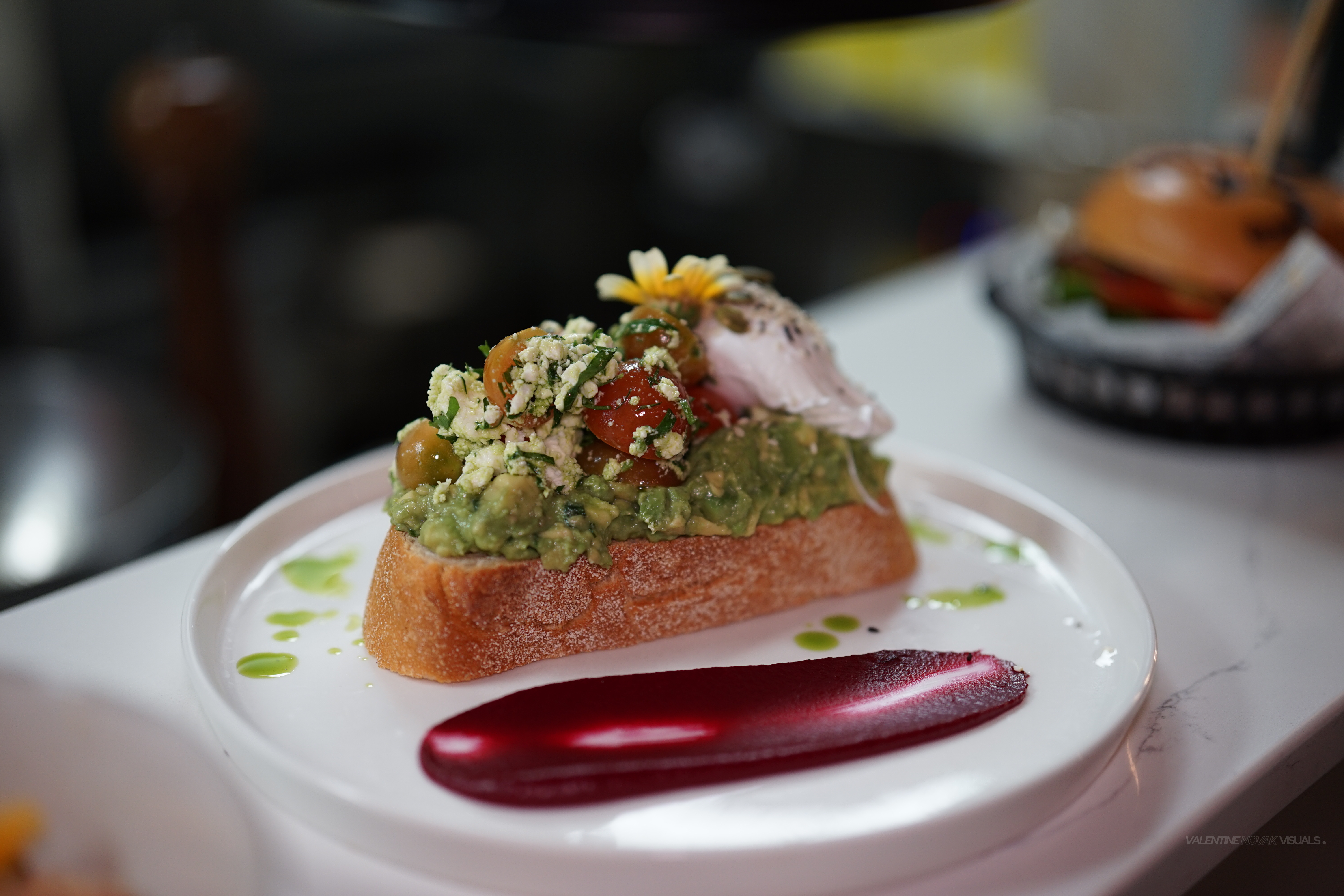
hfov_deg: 39.6
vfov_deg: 27.0
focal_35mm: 50
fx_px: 1867
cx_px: 672
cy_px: 448
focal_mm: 50
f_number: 1.4
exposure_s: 1/160
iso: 250
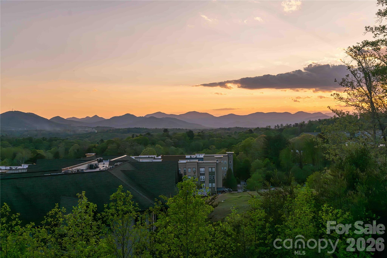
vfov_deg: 29.2
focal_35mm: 46
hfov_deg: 42.7
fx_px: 494
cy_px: 129
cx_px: 194
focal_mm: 46
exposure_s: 1/3200
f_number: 5.6
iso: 400
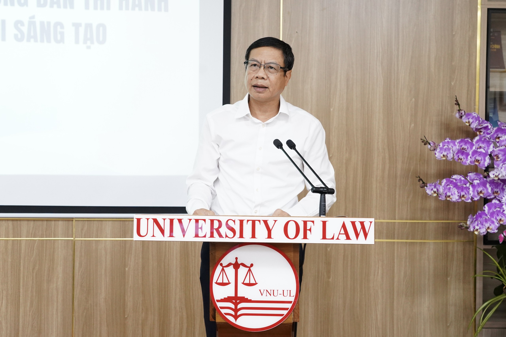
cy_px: 168
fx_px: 576
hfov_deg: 47.4
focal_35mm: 41
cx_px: 253
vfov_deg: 32.6
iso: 5000
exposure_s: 1/160
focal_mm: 41
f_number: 5
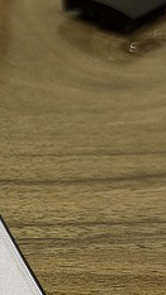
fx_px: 1370
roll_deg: +0.3
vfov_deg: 12.3
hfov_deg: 6.4
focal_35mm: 175
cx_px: -307
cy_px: 145
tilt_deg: -31.8
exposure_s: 1/60
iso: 200
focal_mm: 6.76
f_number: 1.78
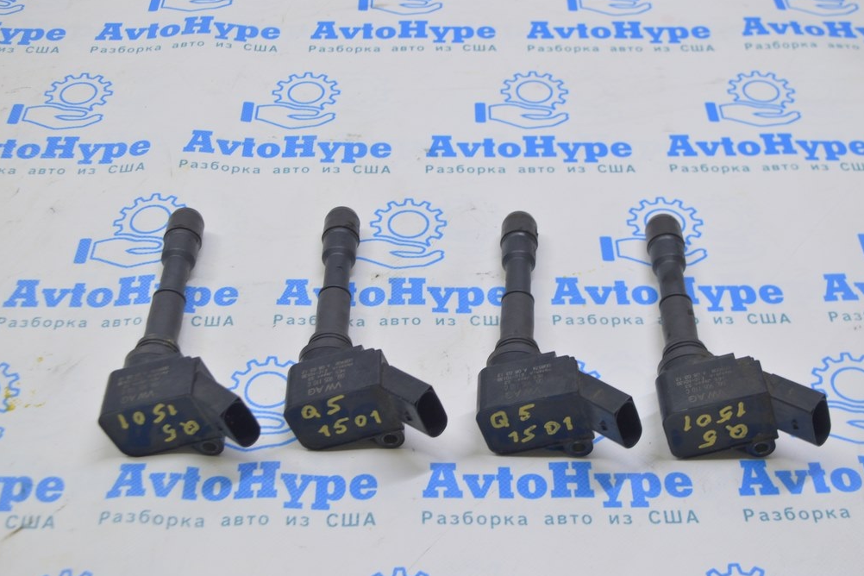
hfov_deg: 40.3
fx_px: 1176
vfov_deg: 27.5
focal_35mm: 49
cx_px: 439
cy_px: 288
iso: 400
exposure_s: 1/25
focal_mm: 32
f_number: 5.6
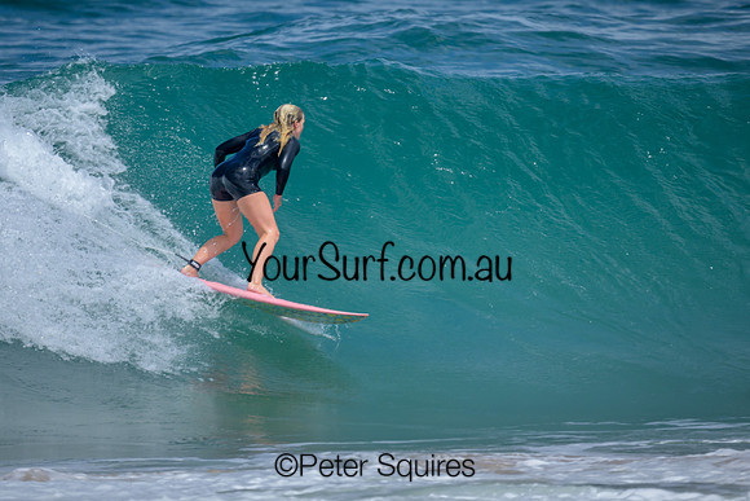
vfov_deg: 1.3
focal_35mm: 1095
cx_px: 369
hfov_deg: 1.9
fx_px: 22824
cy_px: 204
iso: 320
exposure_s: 1/2500
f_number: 6.3
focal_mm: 800
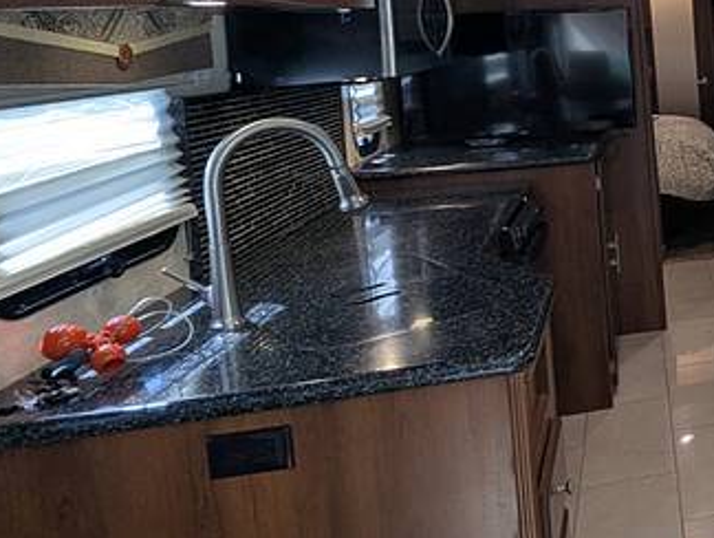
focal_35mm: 40
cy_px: 84
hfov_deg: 35.6
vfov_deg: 34.6
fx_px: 826
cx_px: 875
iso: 47
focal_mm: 1.95
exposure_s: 1/30.3
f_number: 2.2
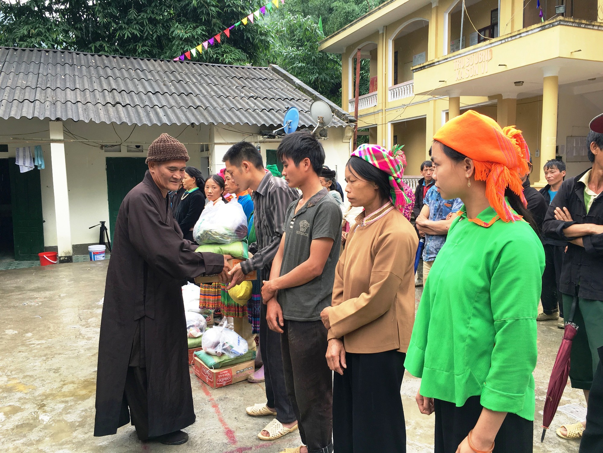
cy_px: 226
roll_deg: +0.9
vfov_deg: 48.2
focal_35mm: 29
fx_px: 505
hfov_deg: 61.7
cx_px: 302
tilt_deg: -7.7
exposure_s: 1/187
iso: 25
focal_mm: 4.15
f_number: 2.2
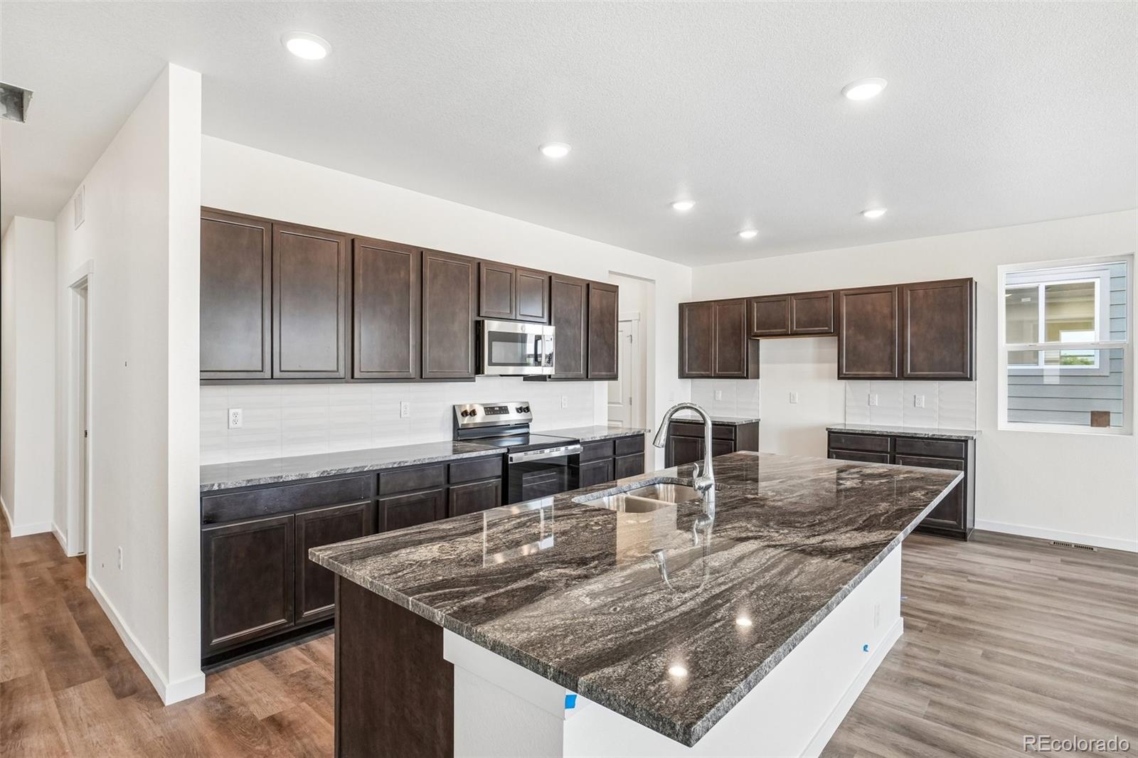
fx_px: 521
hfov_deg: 95.0
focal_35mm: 16
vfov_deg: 72.0
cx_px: 569
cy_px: 379
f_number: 8
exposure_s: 1/25
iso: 400
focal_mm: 11
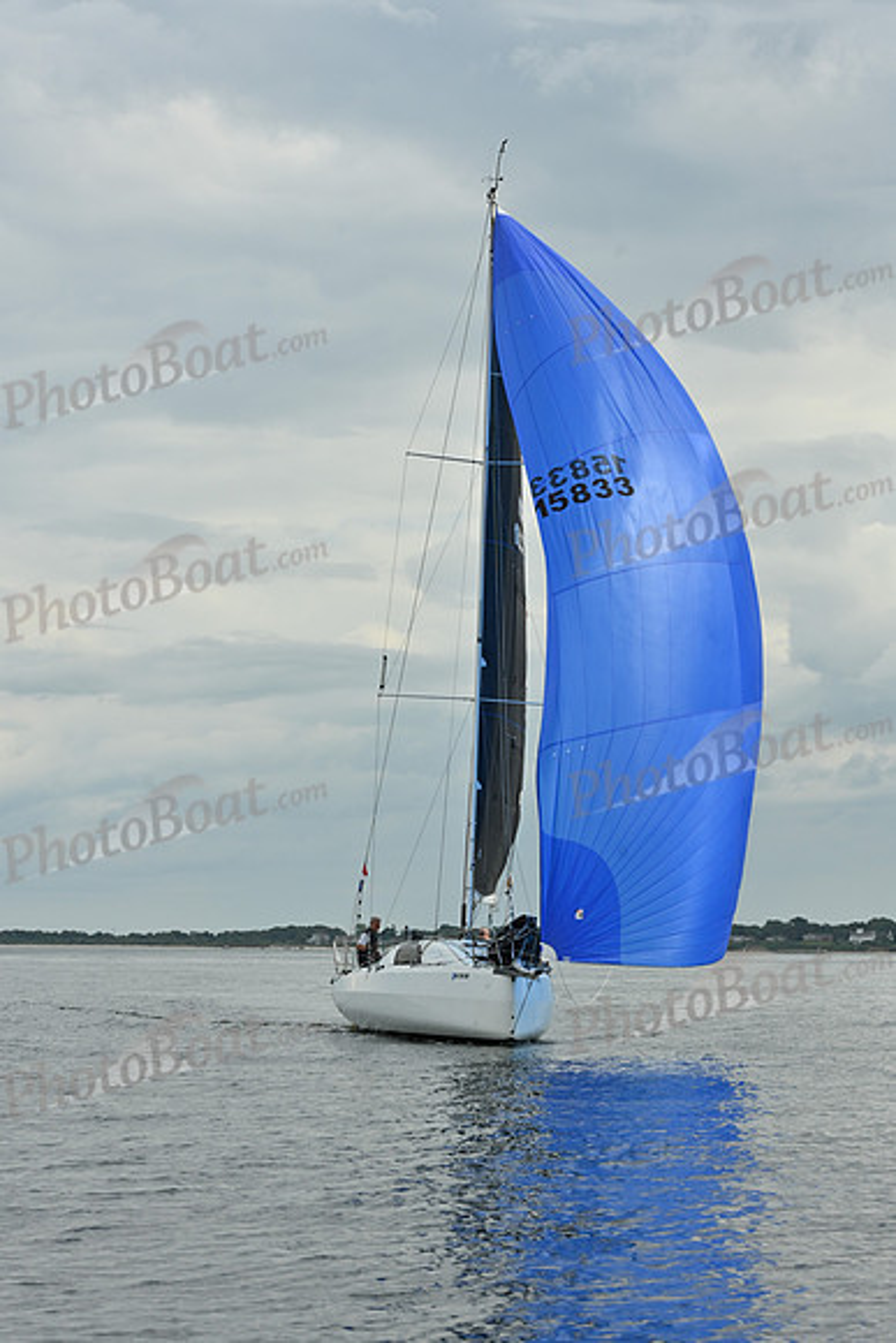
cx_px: 448
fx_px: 3544
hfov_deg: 14.4
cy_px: 672
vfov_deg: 21.5
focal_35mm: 95
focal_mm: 95
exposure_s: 1/800
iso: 250
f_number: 9
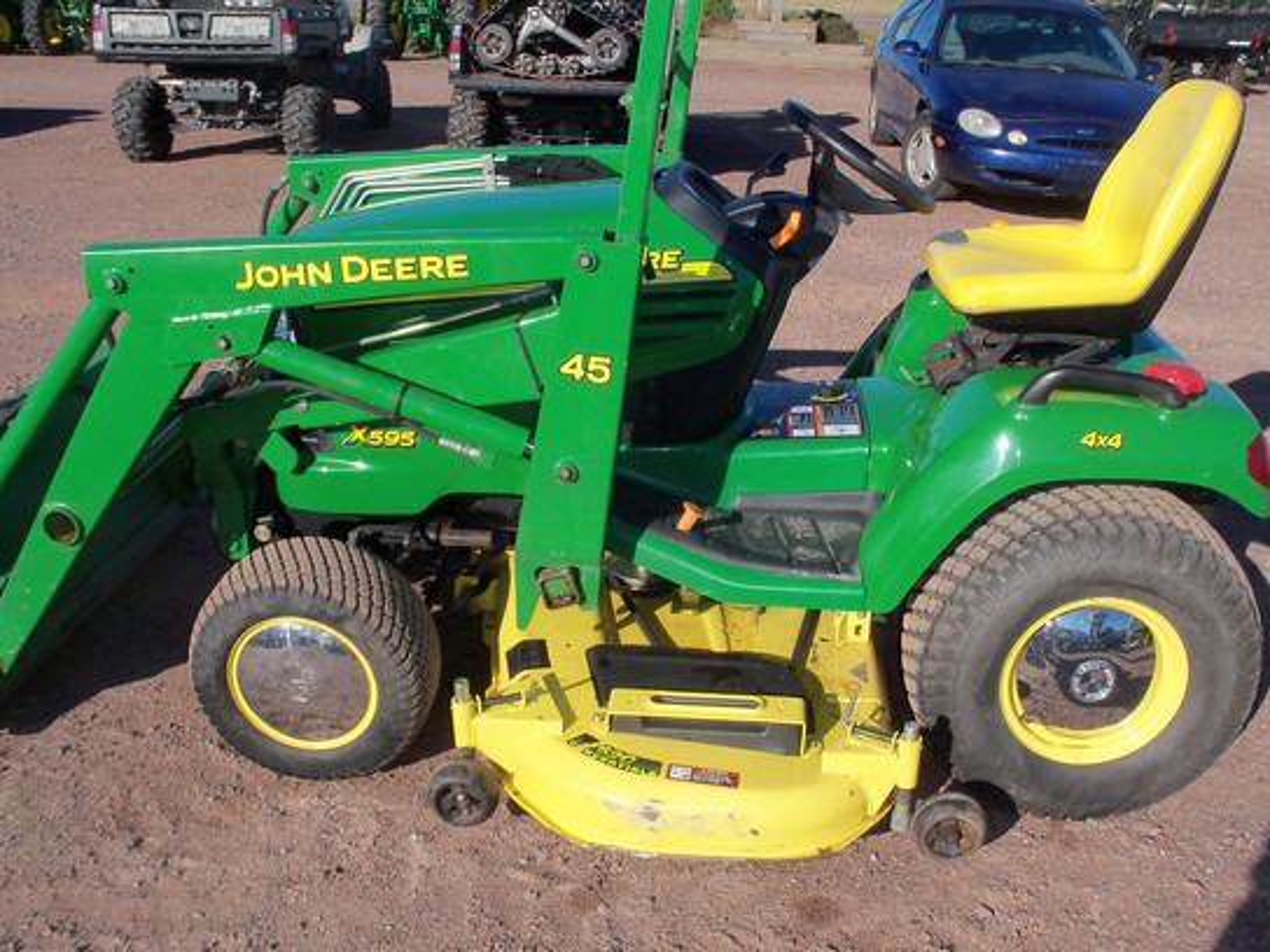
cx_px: 635
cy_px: 476
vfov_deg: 40.7
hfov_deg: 52.6
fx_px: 1284
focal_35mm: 35
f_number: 5.5
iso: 80
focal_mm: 6.3
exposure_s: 1/400
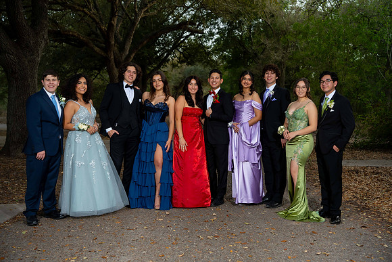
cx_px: 196
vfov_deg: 30.5
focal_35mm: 44
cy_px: 131
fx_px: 479
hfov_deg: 44.5
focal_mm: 44
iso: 160
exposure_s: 1/200
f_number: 3.2
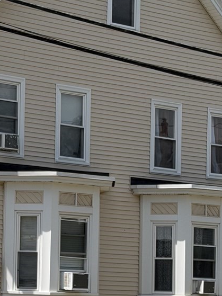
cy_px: 247
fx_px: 1129
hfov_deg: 11.1
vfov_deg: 14.8
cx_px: 3
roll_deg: -1.0
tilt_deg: +2.6
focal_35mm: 132
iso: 64
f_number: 1.78
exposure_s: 1/6536
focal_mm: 6.76
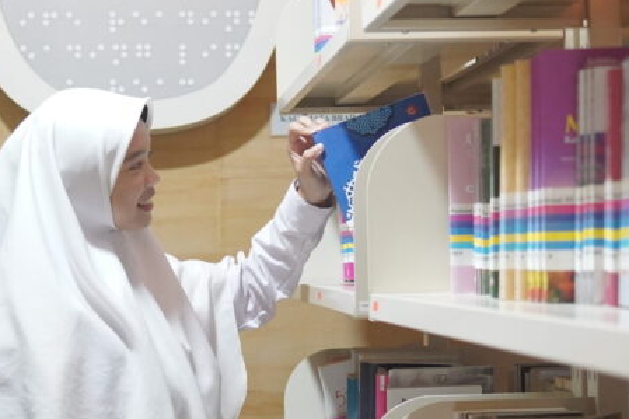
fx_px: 1345
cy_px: 263
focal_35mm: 77
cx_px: 144
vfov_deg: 17.7
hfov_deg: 25.9
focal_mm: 24
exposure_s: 1/250
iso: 5000
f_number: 2
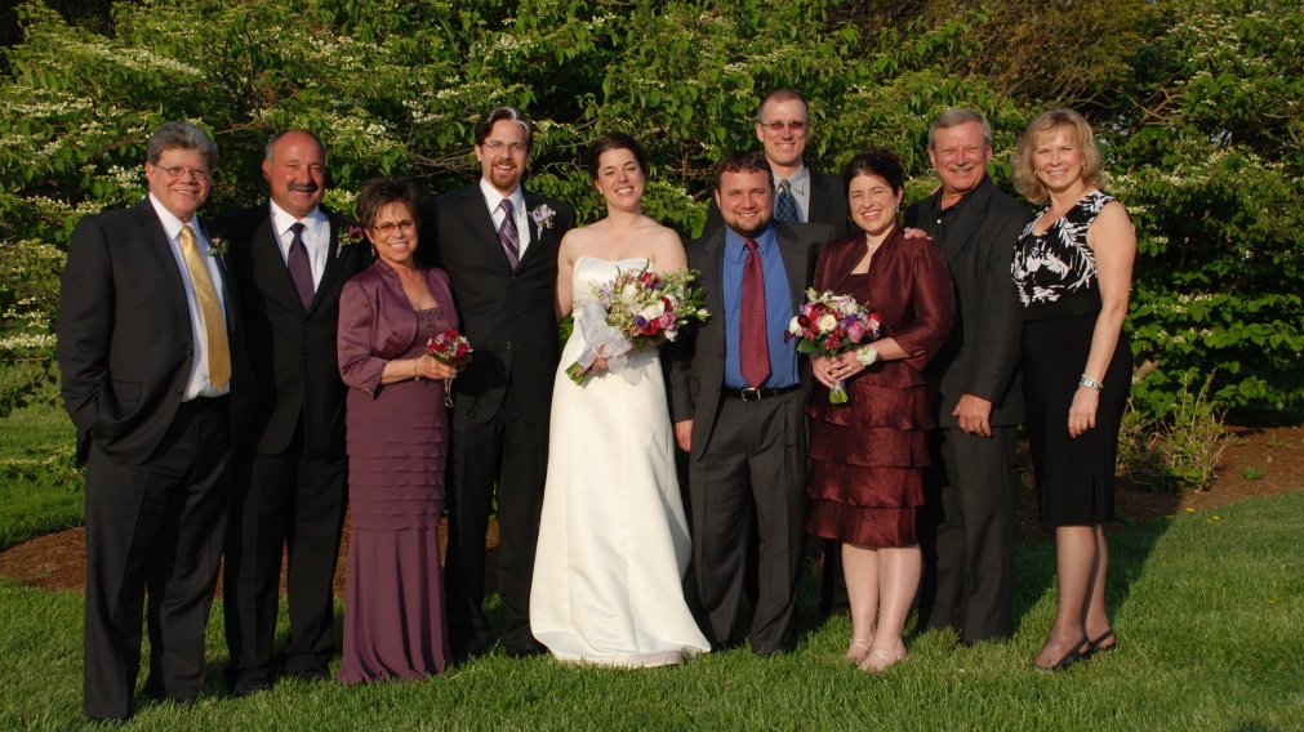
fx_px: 1763
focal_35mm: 51
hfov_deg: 40.6
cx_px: 650
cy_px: 349
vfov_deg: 23.5
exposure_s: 1/200
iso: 100
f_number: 8
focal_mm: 32
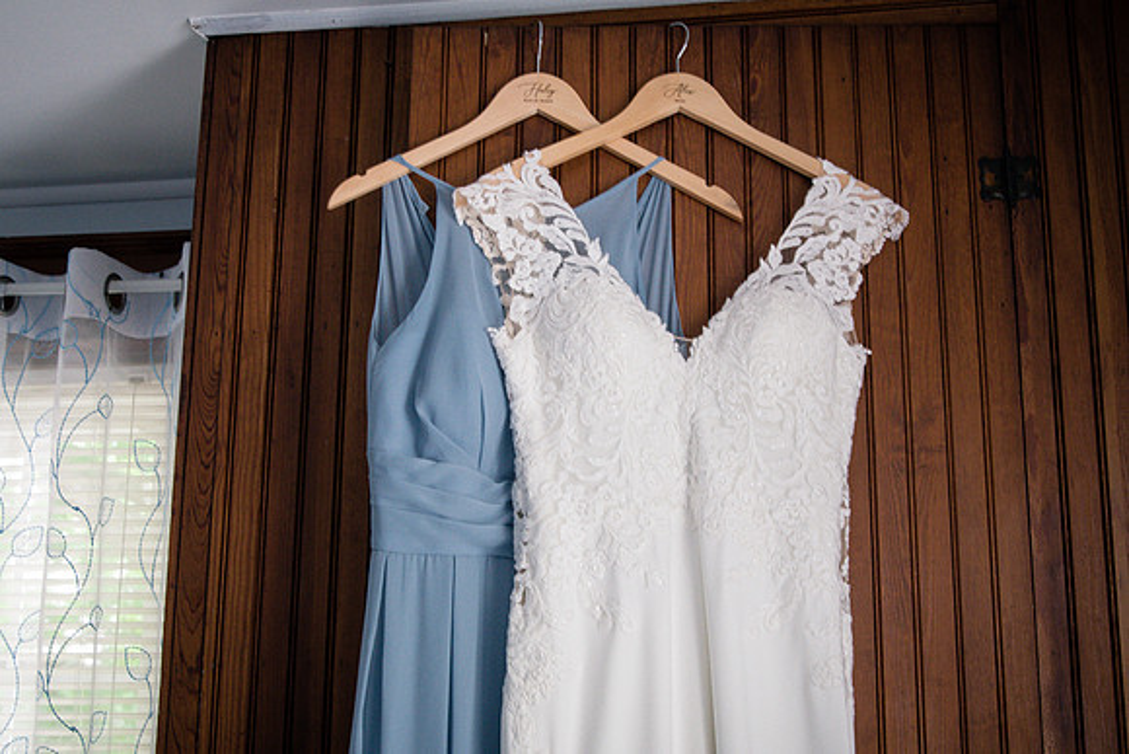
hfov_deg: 38.2
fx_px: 1631
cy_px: 377
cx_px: 564
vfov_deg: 26.0
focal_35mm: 52
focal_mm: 35
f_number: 10
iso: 1250
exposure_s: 1/13
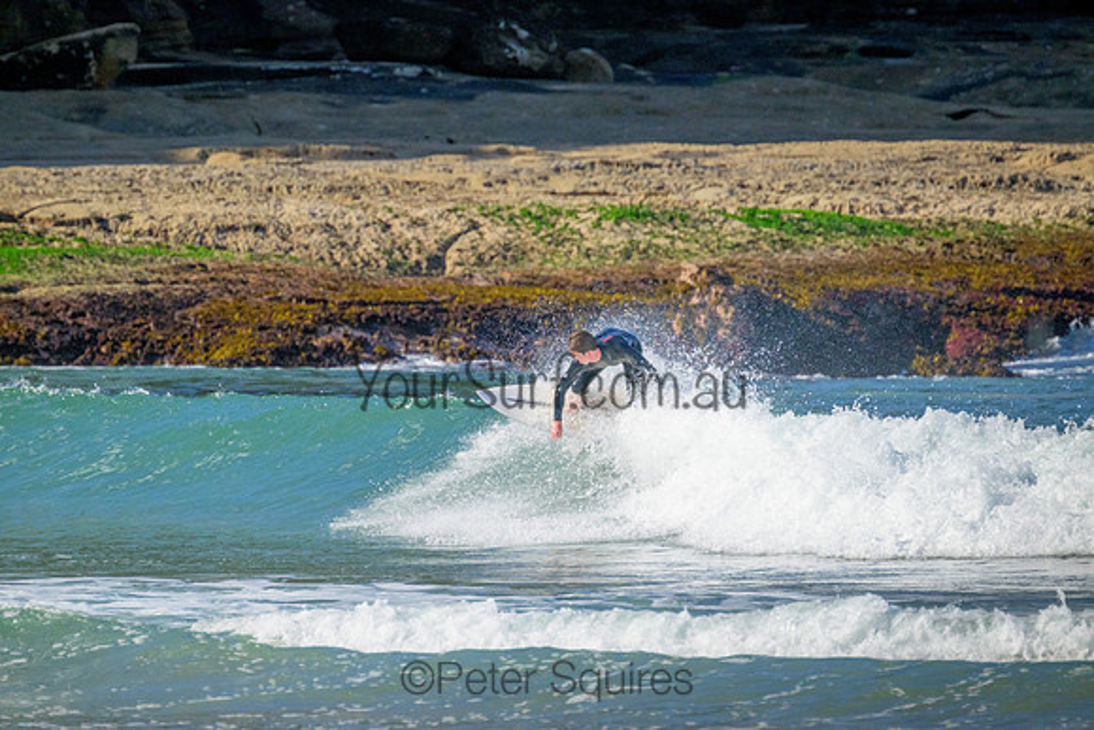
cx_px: 547
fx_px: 24316
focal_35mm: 800
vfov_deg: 1.7
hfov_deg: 2.6
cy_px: 365
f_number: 11
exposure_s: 1/1250
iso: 2500
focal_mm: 800
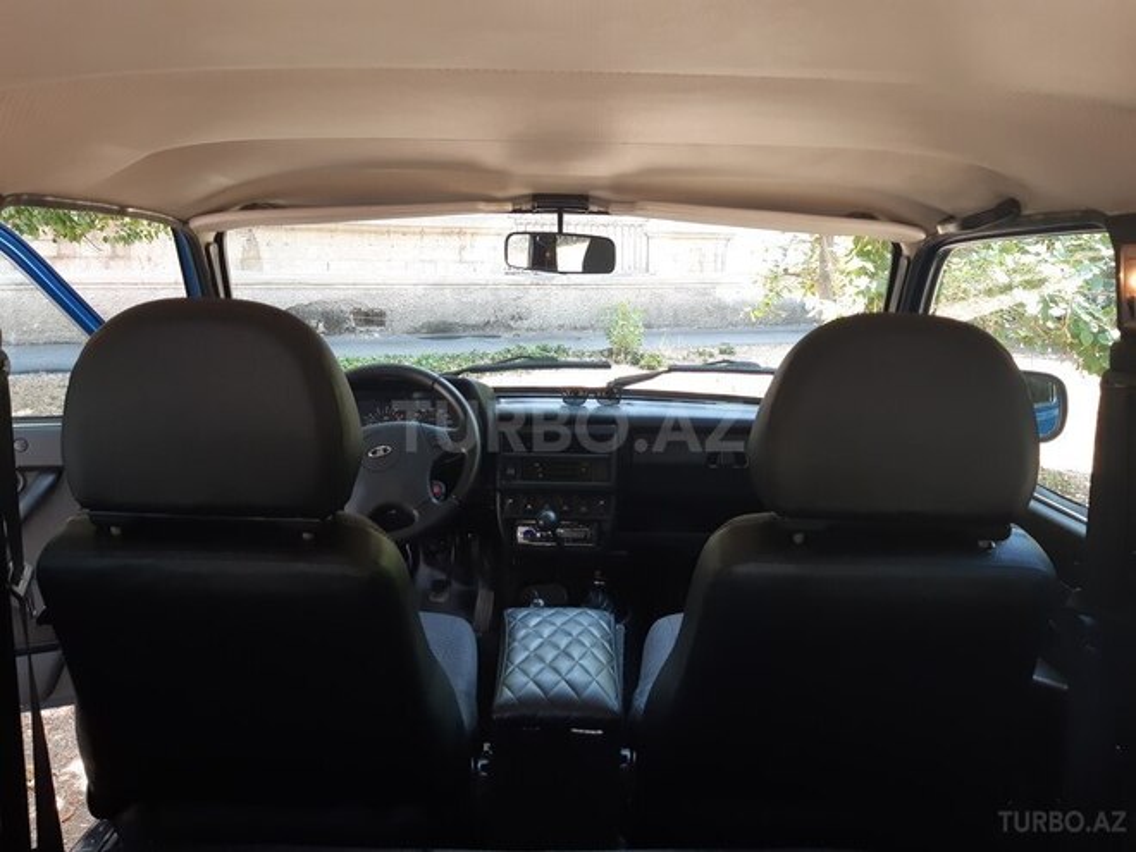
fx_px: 853
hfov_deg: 67.3
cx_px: 568
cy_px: 426
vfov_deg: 53.1
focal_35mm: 26
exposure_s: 1/100
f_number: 1.7
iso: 64
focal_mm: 3.93
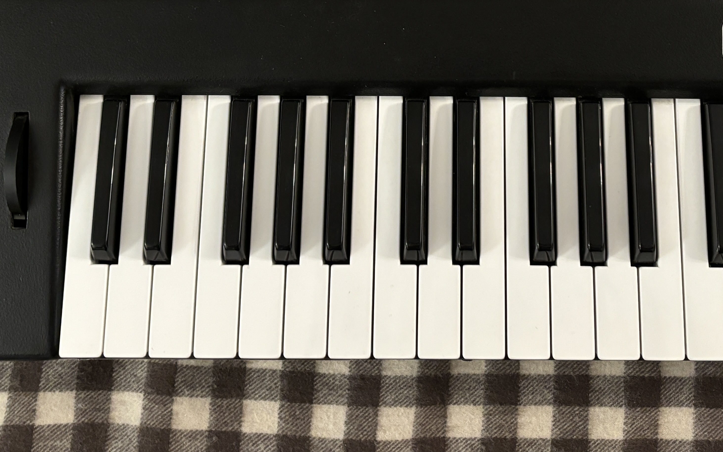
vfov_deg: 23.2
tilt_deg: -76.8
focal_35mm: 54
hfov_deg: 37.3
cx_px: 454
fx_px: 1064
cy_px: 29
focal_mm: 5.96
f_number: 1.6
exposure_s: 1/50
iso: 500
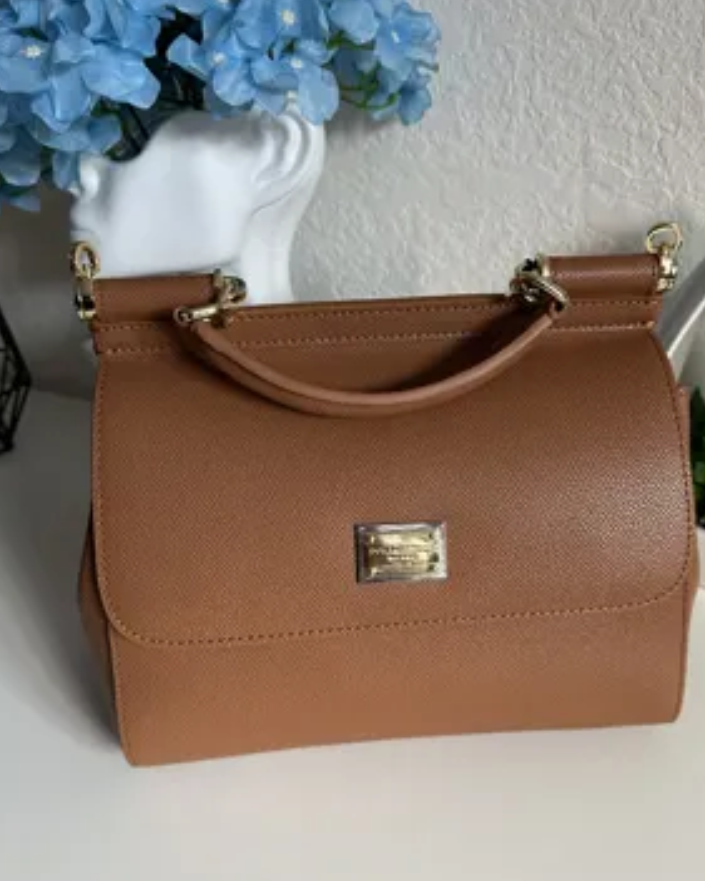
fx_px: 834
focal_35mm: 32
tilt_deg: -27.2
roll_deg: -0.2
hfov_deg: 45.7
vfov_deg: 55.6
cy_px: 432
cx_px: 391
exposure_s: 1/49
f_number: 1.78
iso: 200
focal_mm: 6.86
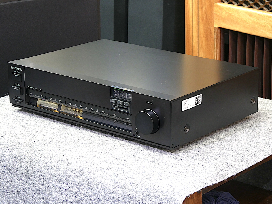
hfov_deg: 18.5
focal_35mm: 106
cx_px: 136
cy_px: 102
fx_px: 833
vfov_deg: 14.0
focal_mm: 19
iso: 200
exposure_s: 1/2
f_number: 5.1
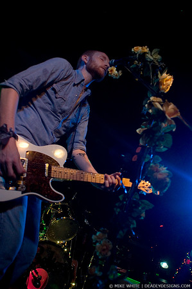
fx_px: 241
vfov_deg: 62.0
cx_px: 96
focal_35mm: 30
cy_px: 144
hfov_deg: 43.5
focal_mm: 20
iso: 800
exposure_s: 1/40
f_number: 2.8
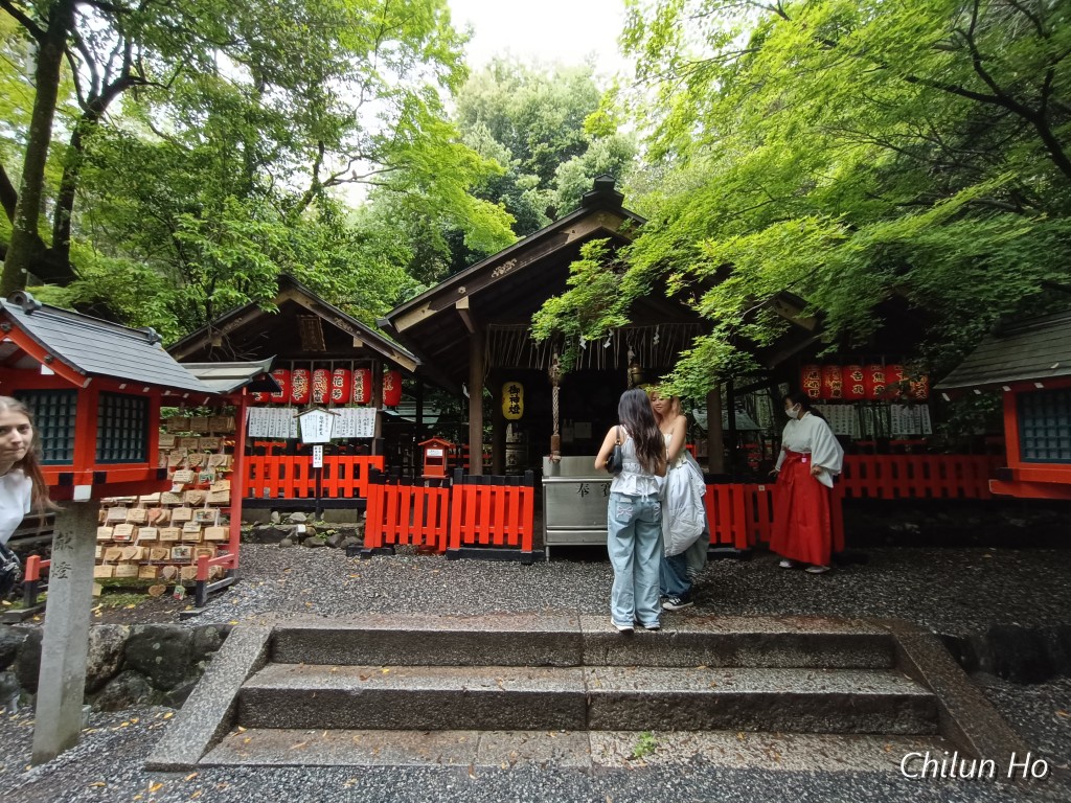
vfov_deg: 78.1
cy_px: 402
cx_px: 536
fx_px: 495
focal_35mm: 16
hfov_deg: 94.5
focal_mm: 1.66
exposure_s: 1/100
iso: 206
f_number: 2.2
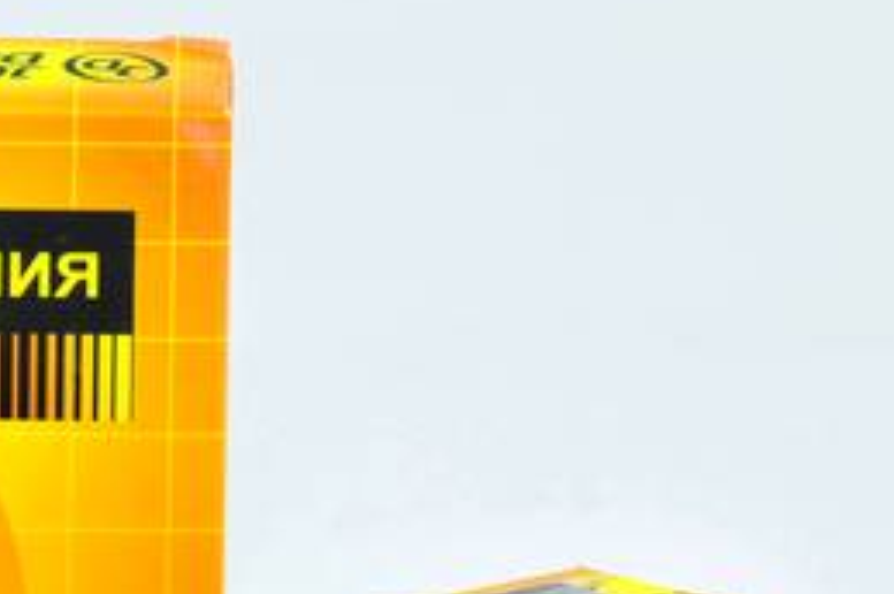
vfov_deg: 2.8
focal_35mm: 487
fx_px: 12067
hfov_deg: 4.2
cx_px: -155
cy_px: 589
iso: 200
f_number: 10
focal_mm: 105
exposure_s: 1/200
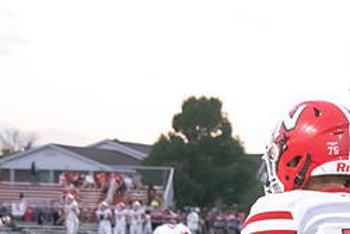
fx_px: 1624
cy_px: 252
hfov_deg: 12.2
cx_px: 351
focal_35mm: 167
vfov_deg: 8.2
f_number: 7.1
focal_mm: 72
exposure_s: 1/400
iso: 10000
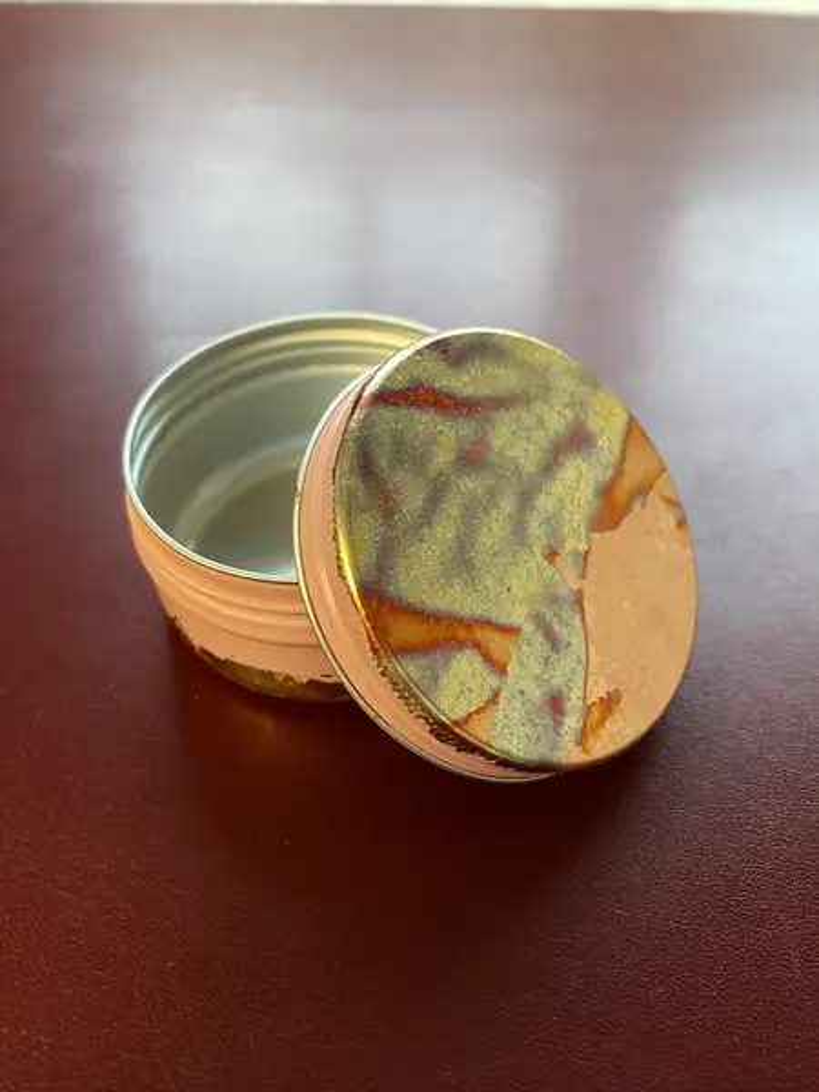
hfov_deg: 54.9
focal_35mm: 25
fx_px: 789
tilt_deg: -46.4
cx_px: 410
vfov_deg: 69.4
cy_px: 546
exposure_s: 1/46
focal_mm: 4.25
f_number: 1.8
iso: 500
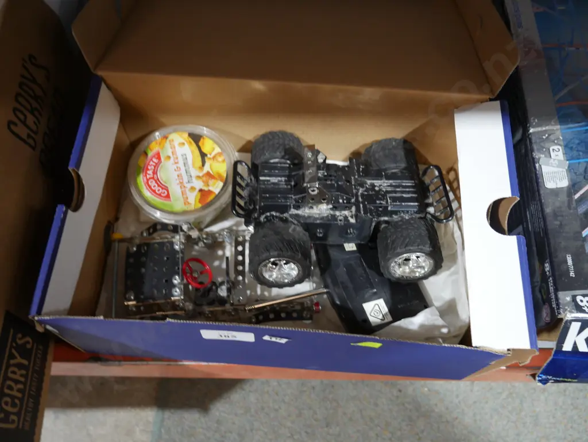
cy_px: 221
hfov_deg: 56.8
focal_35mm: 32
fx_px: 544
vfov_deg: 44.2
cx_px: 294
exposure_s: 1/60
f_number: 3.6
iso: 800
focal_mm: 16
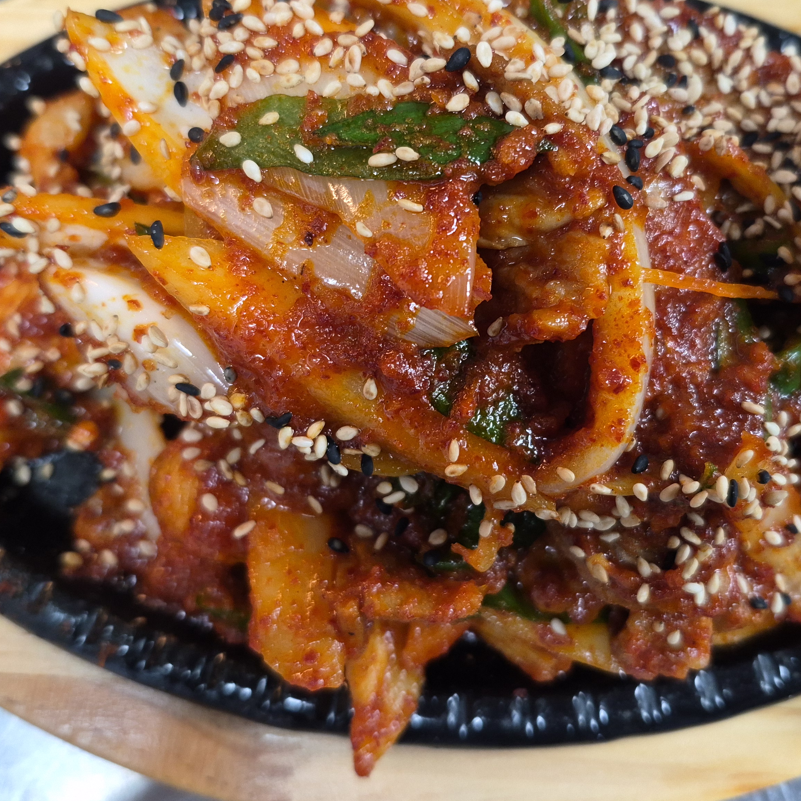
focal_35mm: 35
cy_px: 351
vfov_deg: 47.1
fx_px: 916
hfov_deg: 47.2
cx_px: 437
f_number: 1.8
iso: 500
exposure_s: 1/120
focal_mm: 5.4
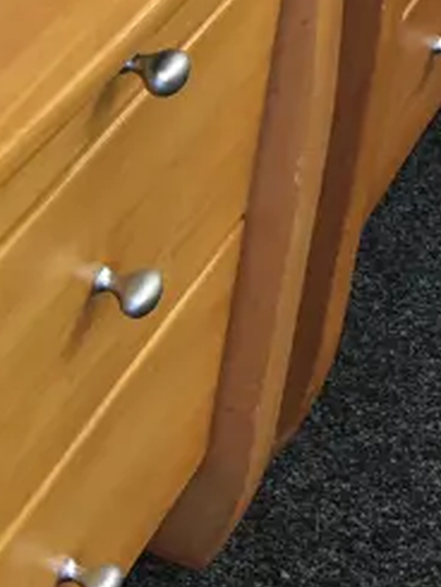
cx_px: -225
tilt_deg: -32.2
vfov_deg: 16.2
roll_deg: -2.0
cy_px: 175
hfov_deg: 11.7
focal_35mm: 121
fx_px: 2054
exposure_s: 1/17
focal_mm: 4.15
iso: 40
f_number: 2.2
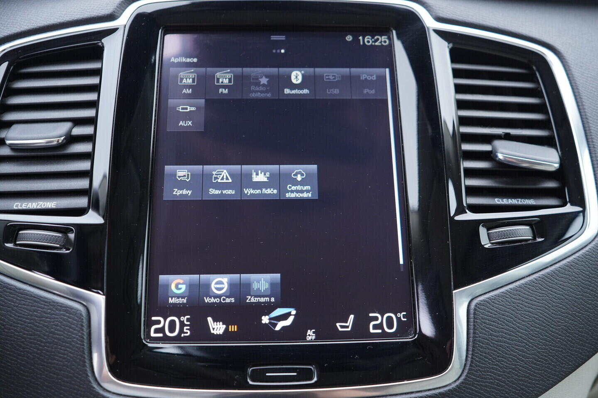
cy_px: 199
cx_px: 299
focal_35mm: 36
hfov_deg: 53.1
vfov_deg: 36.9
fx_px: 598
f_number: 2.8
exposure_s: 1/40
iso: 320
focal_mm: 24
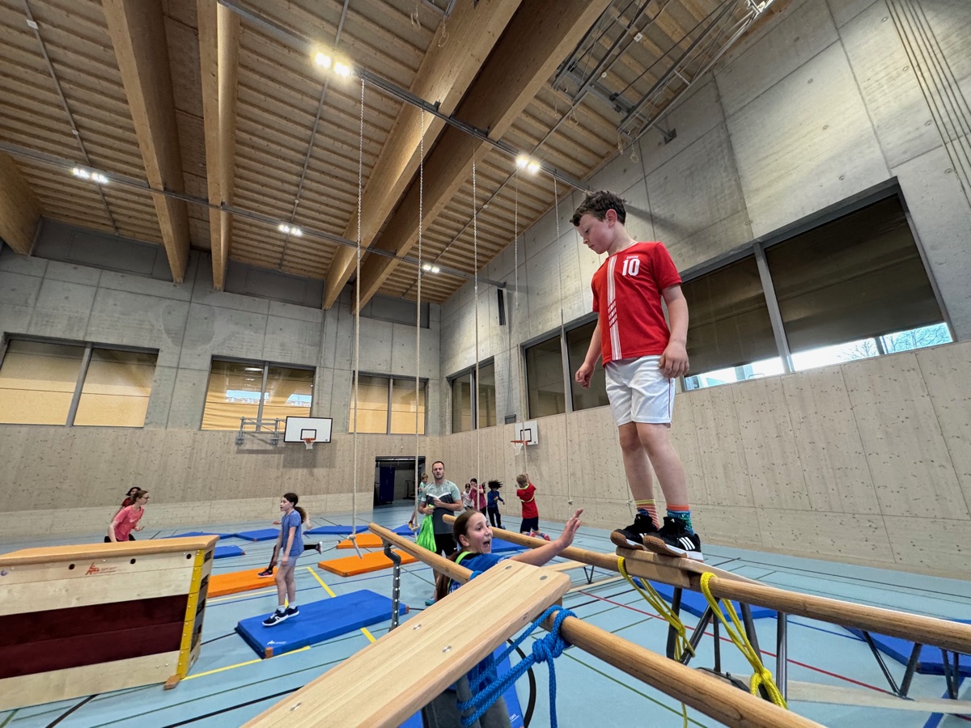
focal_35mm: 14
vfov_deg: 85.7
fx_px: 393
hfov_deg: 102.1
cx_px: 486
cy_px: 364
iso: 200
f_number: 2.2
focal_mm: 2.22
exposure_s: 1/99
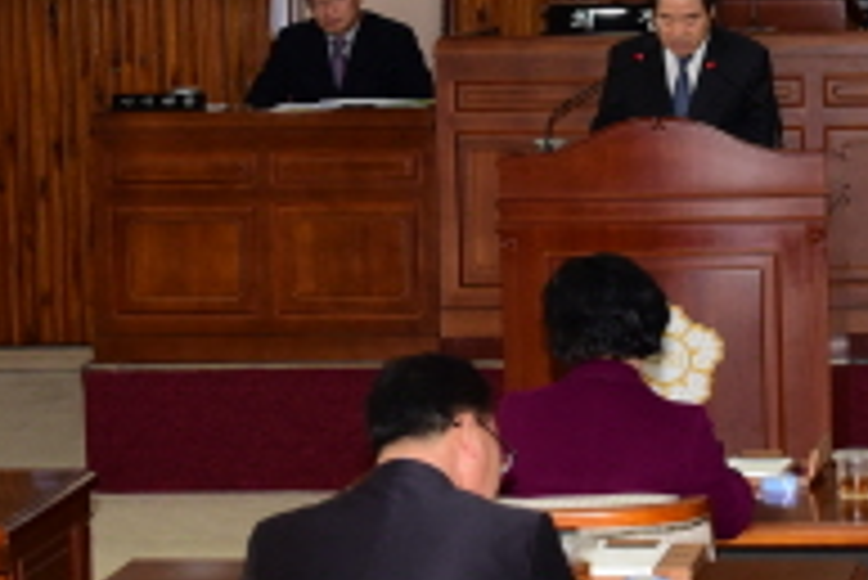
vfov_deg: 7.6
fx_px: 4367
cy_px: 110
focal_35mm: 181
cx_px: 670
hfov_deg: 11.3
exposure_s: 1/200
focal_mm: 50
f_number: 8
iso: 1600
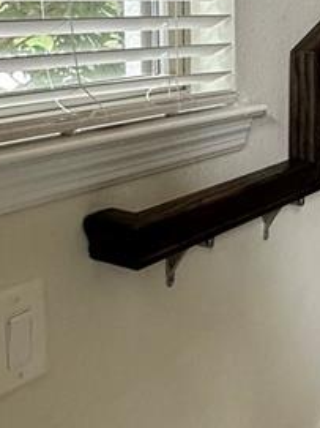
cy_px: 63
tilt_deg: -6.0
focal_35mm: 62
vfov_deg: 30.2
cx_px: 331
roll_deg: -1.1
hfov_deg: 22.6
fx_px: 765
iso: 320
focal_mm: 2.22
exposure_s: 1/120
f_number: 2.2
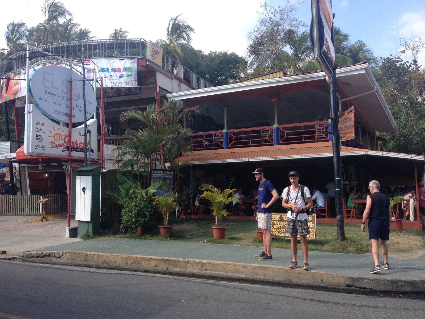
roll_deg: +0.5
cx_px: 212
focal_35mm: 35
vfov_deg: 40.7
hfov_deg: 52.6
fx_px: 430
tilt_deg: +0.8
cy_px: 160
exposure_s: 1/778
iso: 50
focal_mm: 4.28
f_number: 2.4
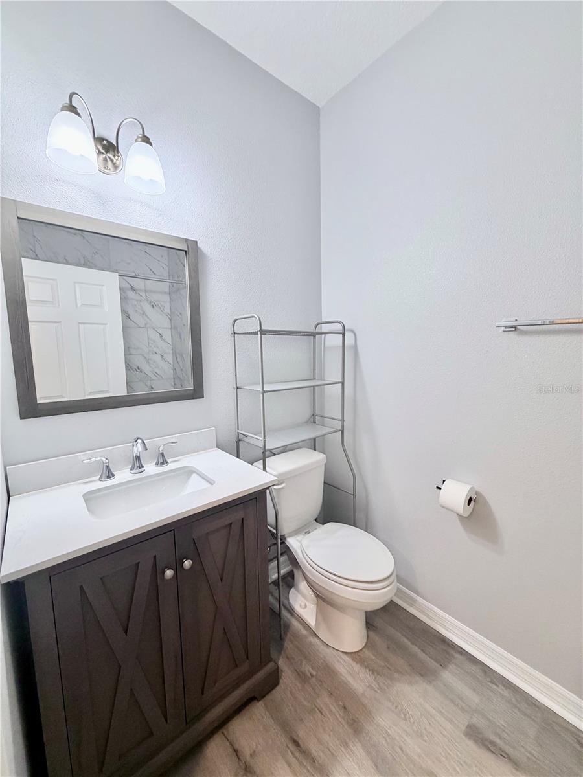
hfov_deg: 85.7
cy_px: 388
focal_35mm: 14
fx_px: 314
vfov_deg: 102.1
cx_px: 292
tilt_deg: -7.1
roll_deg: +0.6
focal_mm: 2.22
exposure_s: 1/120
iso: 320
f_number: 2.2
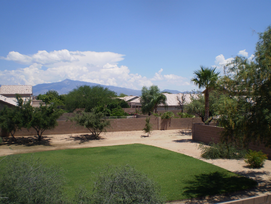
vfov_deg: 39.7
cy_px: 102
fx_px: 282
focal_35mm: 36
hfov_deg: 51.4
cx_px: 136
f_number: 4.6
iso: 64
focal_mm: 6.3
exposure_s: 1/1000
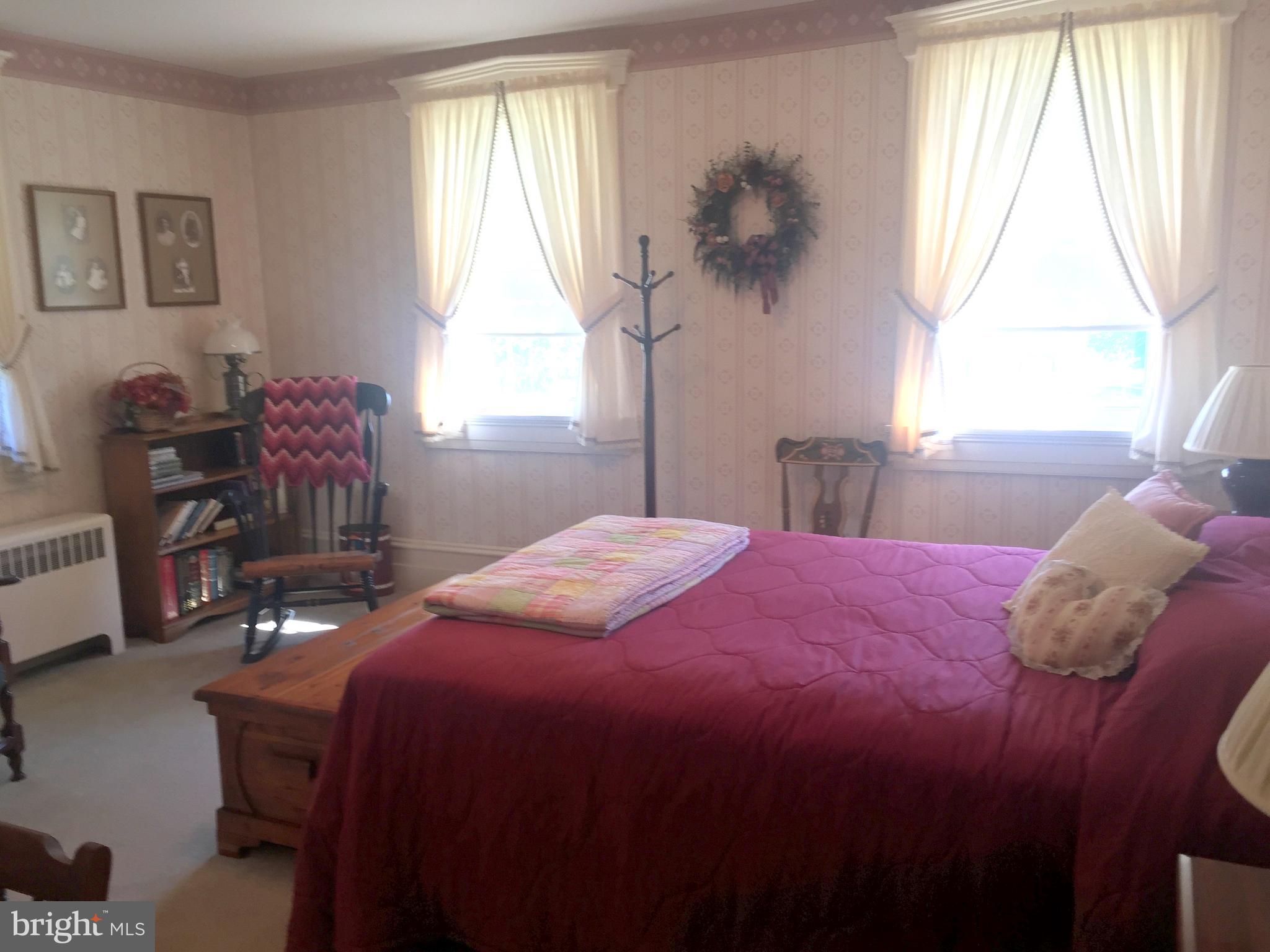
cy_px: 476
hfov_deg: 61.7
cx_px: 635
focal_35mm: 29
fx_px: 1064
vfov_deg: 48.2
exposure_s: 1/40
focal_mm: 4.15
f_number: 2.2
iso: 32
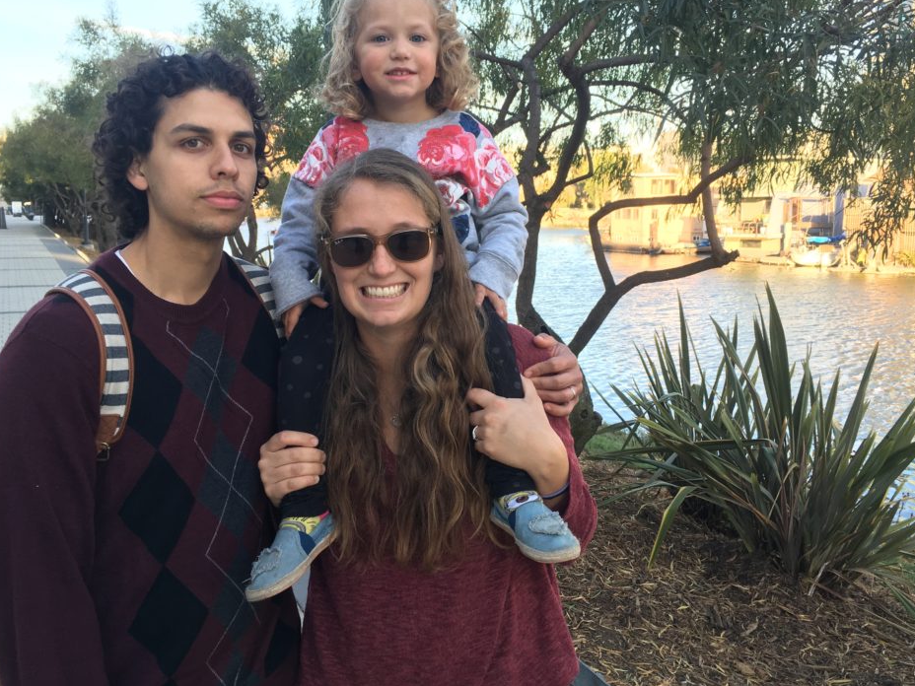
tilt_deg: -7.3
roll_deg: +0.6
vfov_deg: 44.1
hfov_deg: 56.8
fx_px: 846
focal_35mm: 32
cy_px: 309
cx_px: 480
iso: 32
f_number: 2.2
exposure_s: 1/120
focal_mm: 4.15
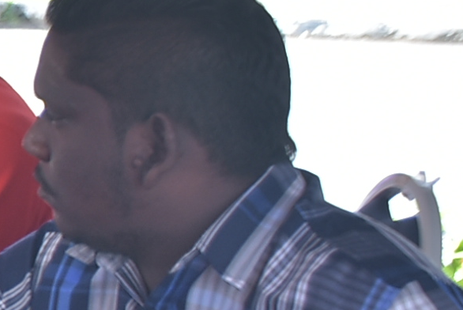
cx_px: -667
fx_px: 2562
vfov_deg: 6.9
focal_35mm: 199
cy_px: 287
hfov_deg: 9.2
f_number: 3.8
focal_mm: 26
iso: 160
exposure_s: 1/160
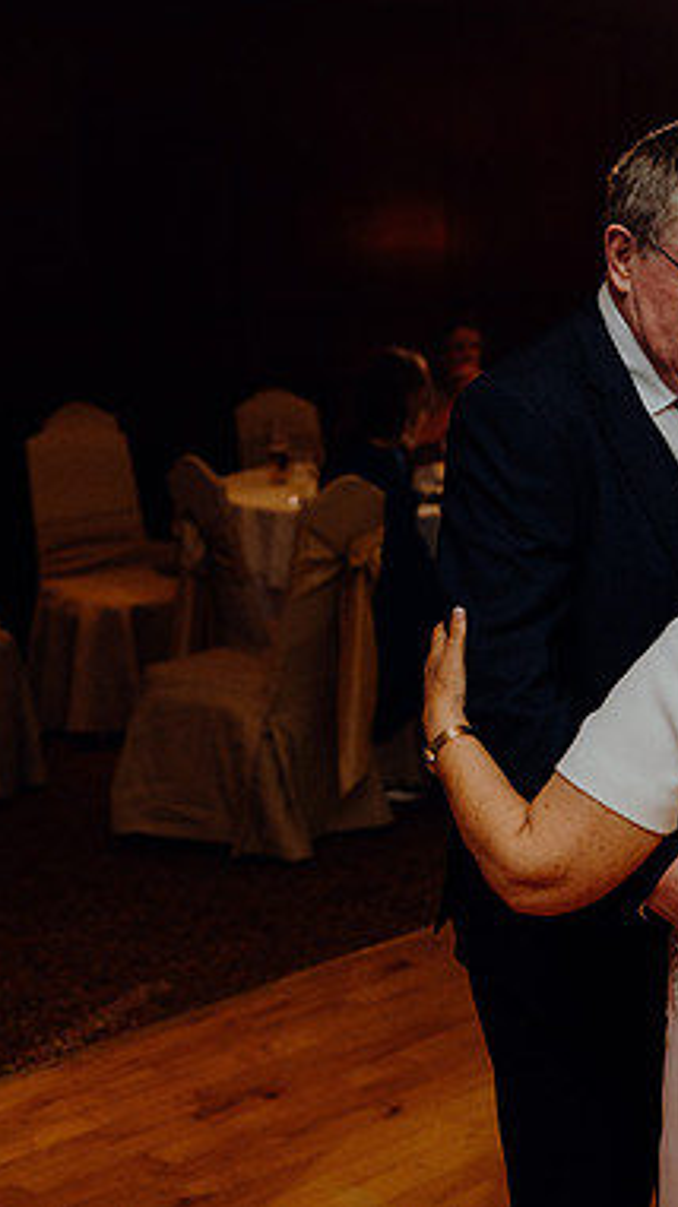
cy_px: 600
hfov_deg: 15.8
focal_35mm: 75
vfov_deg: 28.2
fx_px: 2400
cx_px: 653
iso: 1250
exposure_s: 1/160
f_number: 2.8
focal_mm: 47
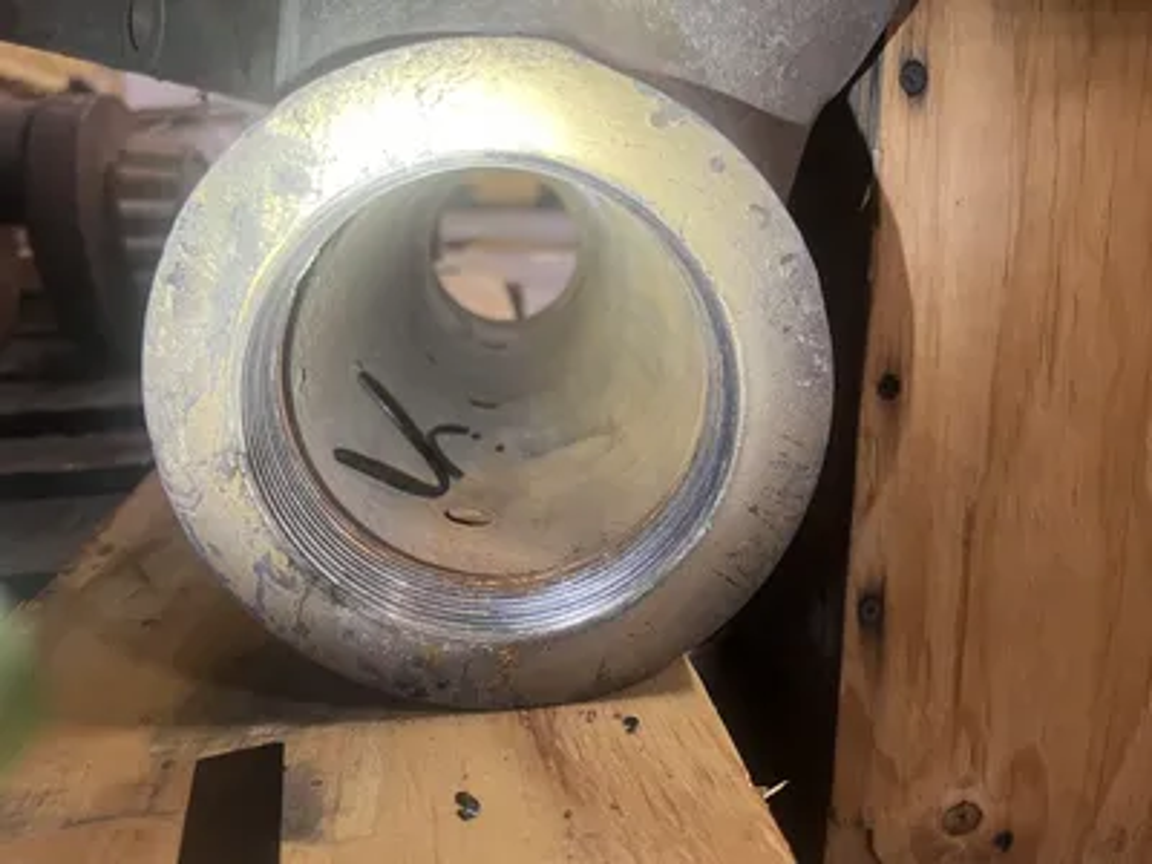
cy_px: 432
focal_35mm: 26
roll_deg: +1.5
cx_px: 576
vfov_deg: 53.1
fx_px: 865
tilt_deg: -15.2
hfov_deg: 67.3
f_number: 1.5
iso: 250
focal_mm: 5.7
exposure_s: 1/60
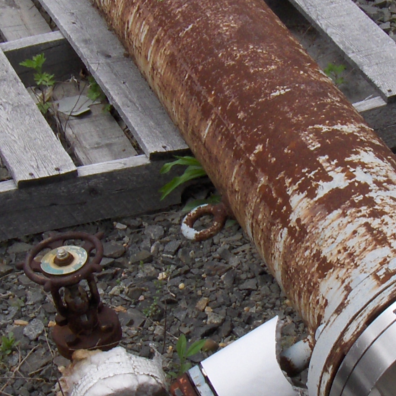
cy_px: 212
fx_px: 1540
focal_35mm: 119
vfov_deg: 14.7
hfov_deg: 14.6
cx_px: 245
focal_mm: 6.5
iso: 100
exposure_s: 1/392
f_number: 5.09
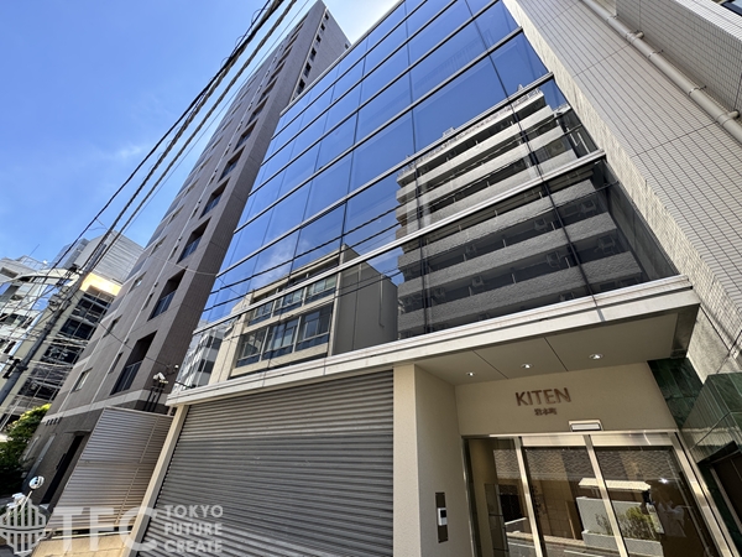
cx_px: 371
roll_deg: -1.3
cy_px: 278
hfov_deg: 102.1
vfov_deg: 85.7
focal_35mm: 14
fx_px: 300
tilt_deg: +35.0
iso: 40
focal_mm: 2.22
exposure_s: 1/237
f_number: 2.2
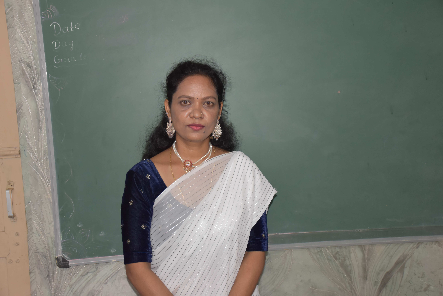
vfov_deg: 26.5
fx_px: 628
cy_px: 148
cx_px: 222
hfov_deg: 38.9
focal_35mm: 51
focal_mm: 34
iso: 1000
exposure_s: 1/60
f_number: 4.2
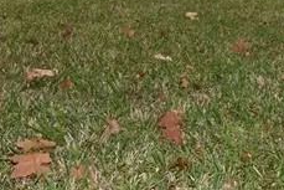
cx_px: 258
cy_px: -120
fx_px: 529
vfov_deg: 17.6
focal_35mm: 67
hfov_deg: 28.8
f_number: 5
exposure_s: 1/100
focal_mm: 10
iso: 100
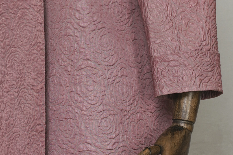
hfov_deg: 15.4
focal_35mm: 133
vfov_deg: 10.3
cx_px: 83
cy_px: 119
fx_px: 861
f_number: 6.3
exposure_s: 1/13
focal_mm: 32
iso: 200
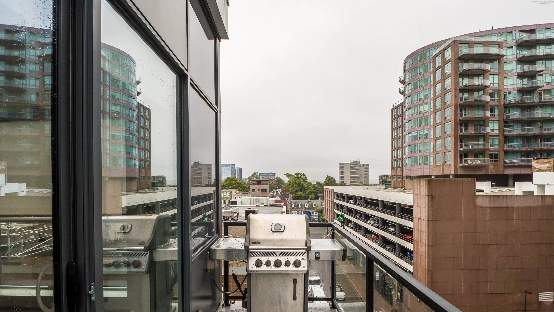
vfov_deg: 62.2
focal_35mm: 18
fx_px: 258
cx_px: 280
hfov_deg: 94.2
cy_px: 174
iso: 400
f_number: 6.3
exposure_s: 1/640
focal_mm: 11
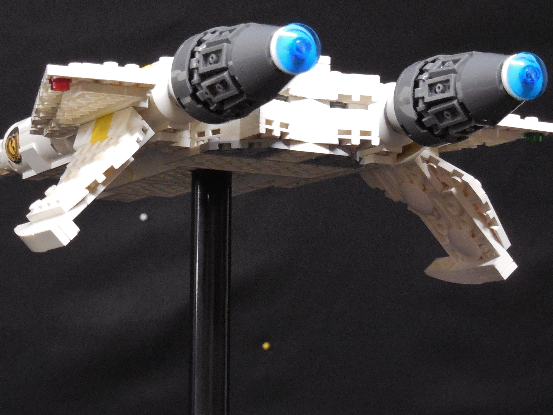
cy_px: 155
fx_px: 2141
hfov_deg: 14.7
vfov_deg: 11.1
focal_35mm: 134
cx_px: 244
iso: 800
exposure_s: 1/4
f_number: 4.7
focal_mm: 19.1
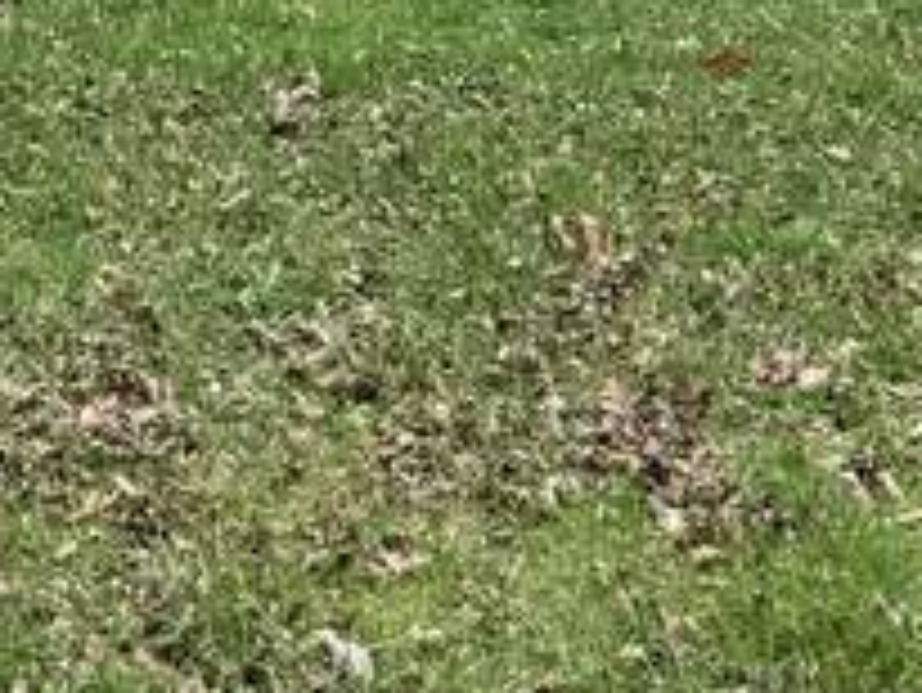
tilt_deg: +2.5
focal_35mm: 150
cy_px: -774
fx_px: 3998
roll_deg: -1.0
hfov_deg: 13.1
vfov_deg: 9.2
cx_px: 180
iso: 80
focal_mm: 6.76
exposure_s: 1/4405
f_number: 1.78
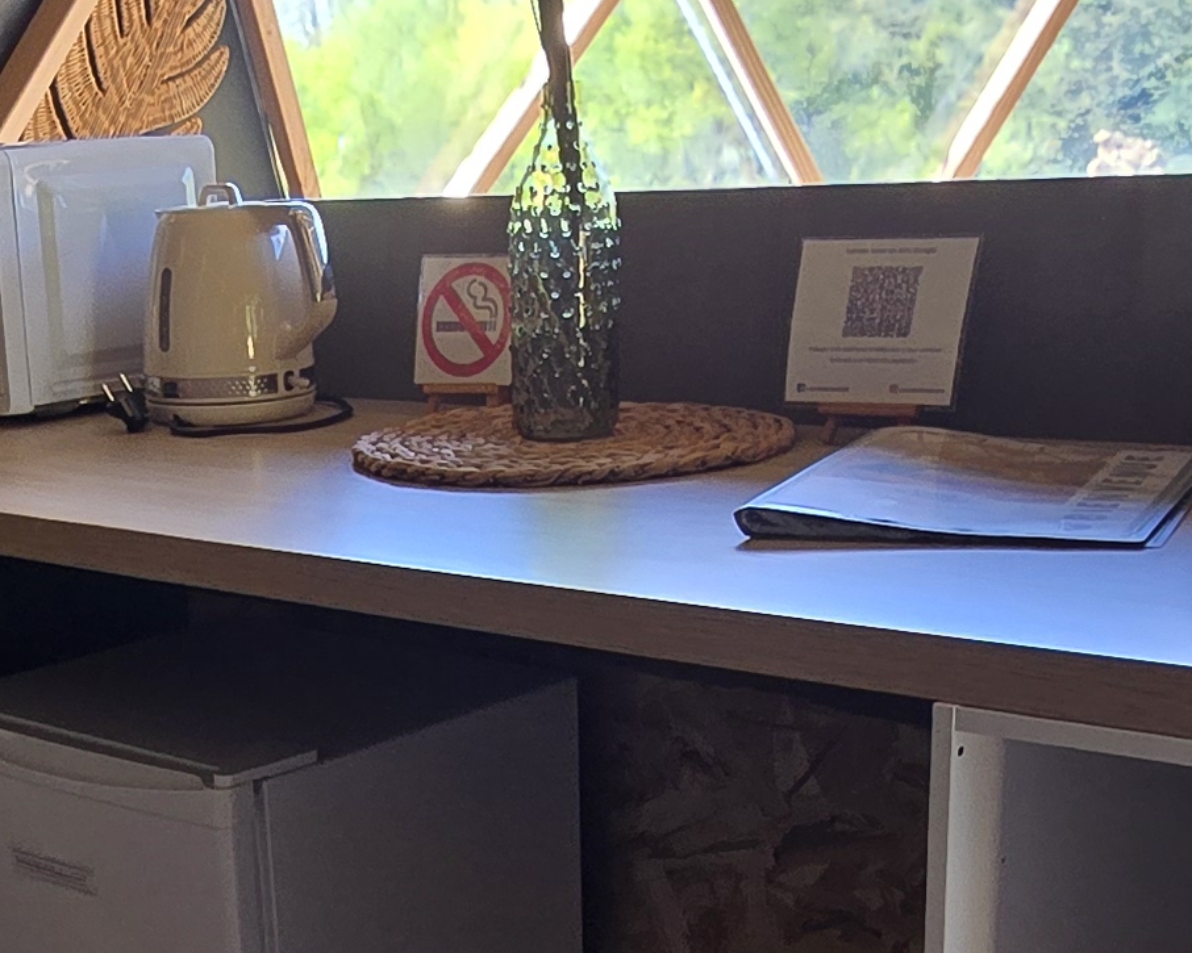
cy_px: 879
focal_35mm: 56
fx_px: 1976
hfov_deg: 32.8
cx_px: 264
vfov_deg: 26.1
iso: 64
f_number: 2.2
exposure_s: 1/100
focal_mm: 2.2
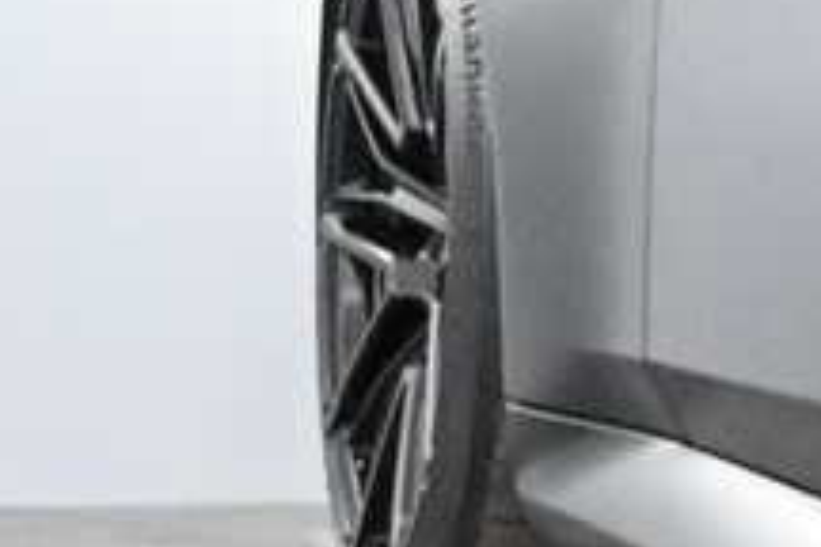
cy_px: 931
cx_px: 2763
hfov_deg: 8.2
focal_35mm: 197
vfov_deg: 6.8
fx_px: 4489
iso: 4000
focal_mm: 17.5
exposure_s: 1/80
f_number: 3.5
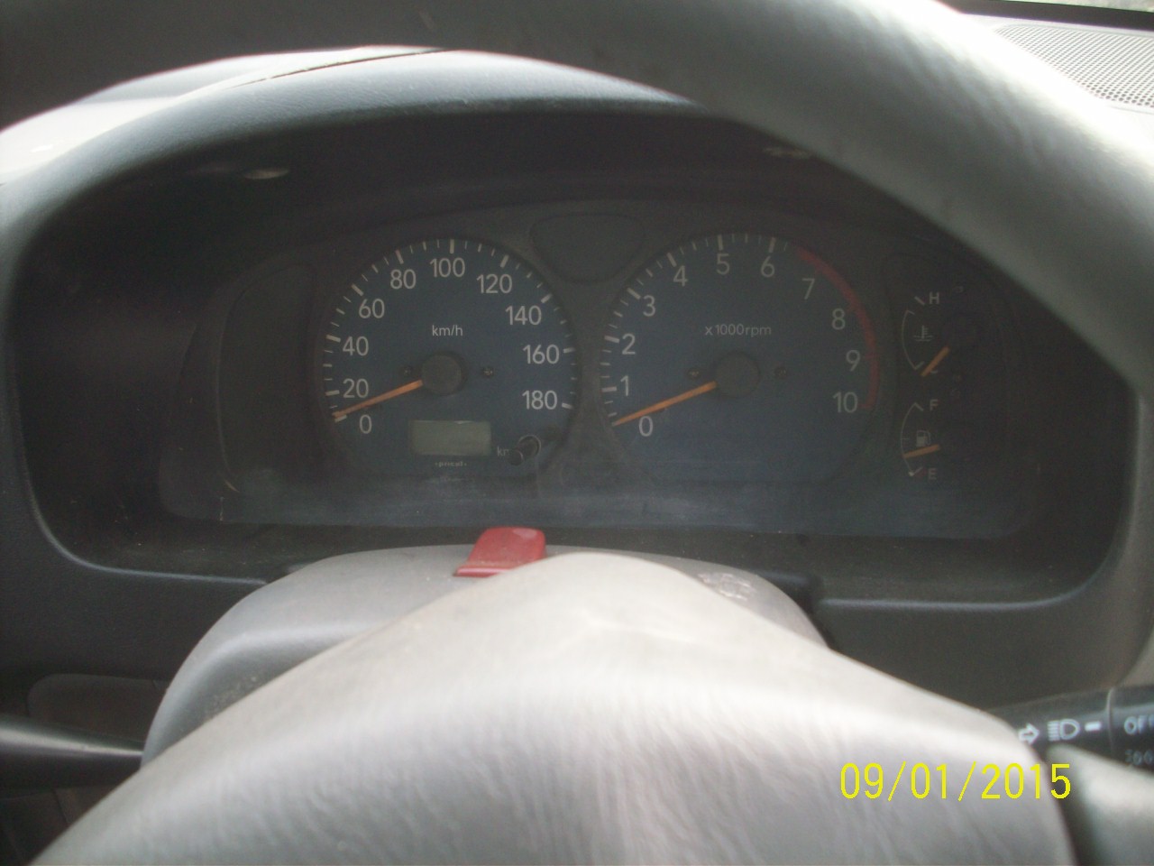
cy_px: 433
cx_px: 577
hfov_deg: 50.1
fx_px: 1233
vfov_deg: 38.7
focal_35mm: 37
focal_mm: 6.2
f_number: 2.8
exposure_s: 1/84.4
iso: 80
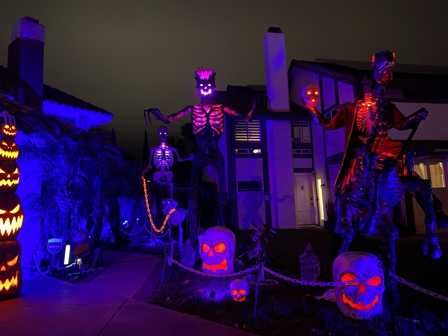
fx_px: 336
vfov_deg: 53.1
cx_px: 224
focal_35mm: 26
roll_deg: +2.2
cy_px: 168
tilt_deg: +7.2
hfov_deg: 67.3
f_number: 1.8
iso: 800
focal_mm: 4.25
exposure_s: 1/8
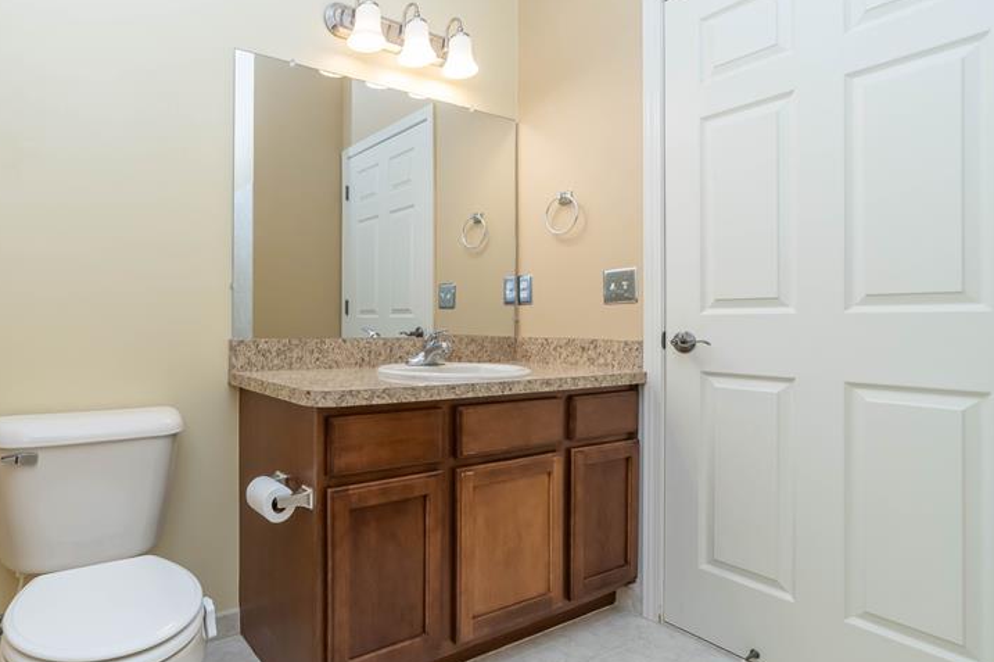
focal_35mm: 20
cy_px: 309
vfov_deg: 61.8
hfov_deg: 81.3
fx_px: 552
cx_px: 334
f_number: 8
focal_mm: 14
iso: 640
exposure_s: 1/125
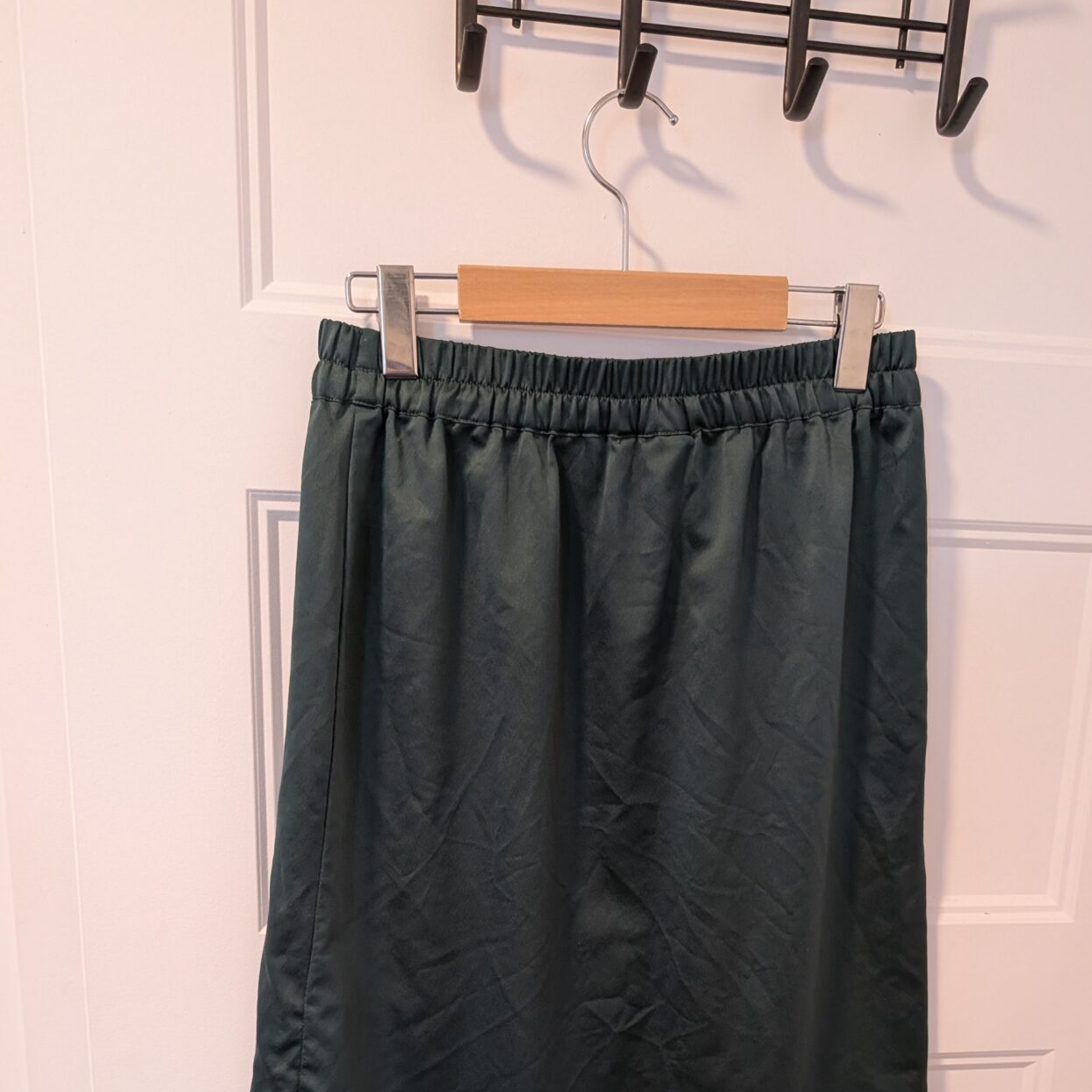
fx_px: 1249
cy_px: 847
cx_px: 592
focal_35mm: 35
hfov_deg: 47.2
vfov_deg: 45.2
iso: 525
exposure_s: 1/60
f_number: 1.68
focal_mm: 6.9
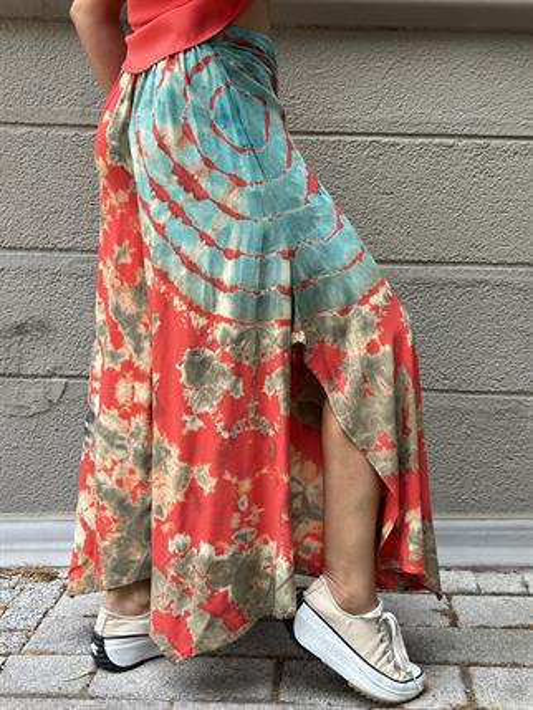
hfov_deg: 30.3
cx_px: 266
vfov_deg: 39.6
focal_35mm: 48
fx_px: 985
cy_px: 355
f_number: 1.78
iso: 80
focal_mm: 6.86
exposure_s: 1/1041
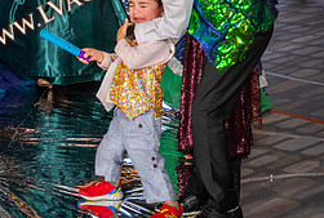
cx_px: 67
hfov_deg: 14.1
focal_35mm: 144
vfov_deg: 9.5
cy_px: -19
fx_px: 1300
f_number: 4
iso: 1250
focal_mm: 60
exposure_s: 1/400
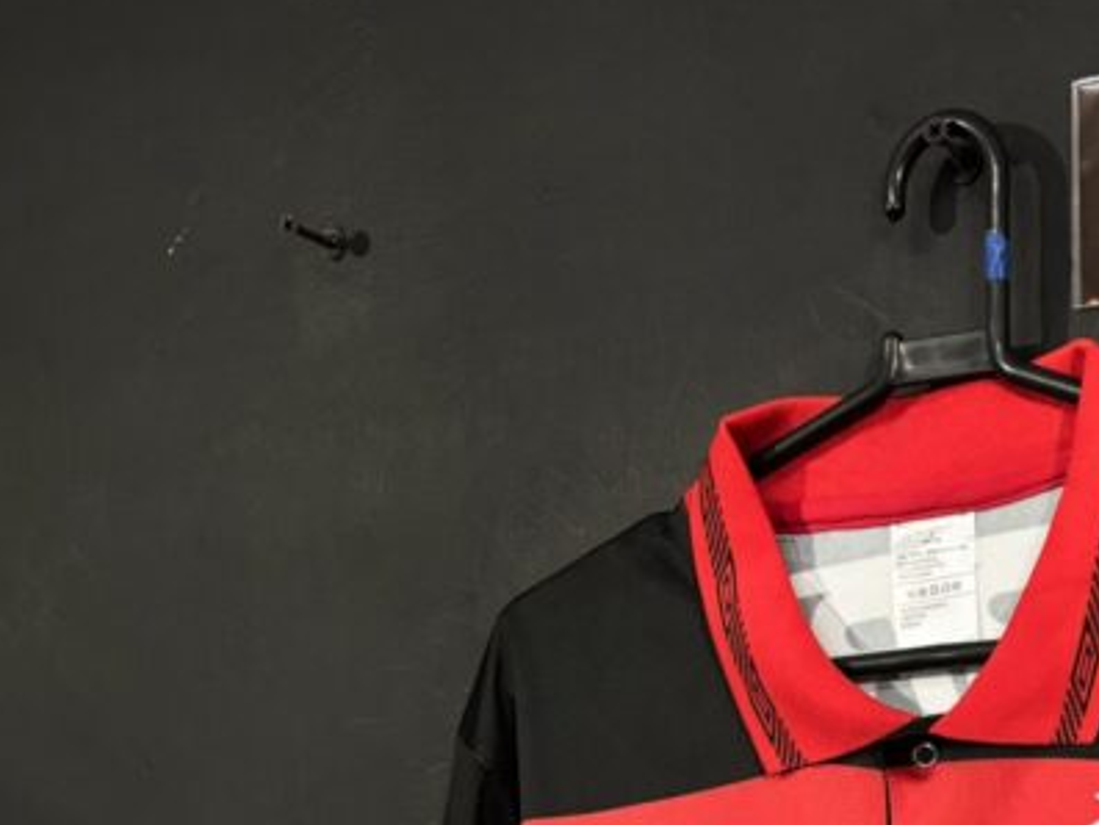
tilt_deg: -6.7
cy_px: 1312
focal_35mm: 67
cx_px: 1041
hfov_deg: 27.6
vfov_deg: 18.8
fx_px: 2128
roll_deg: -0.4
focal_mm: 5.96
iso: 250
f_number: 1.6
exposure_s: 1/60
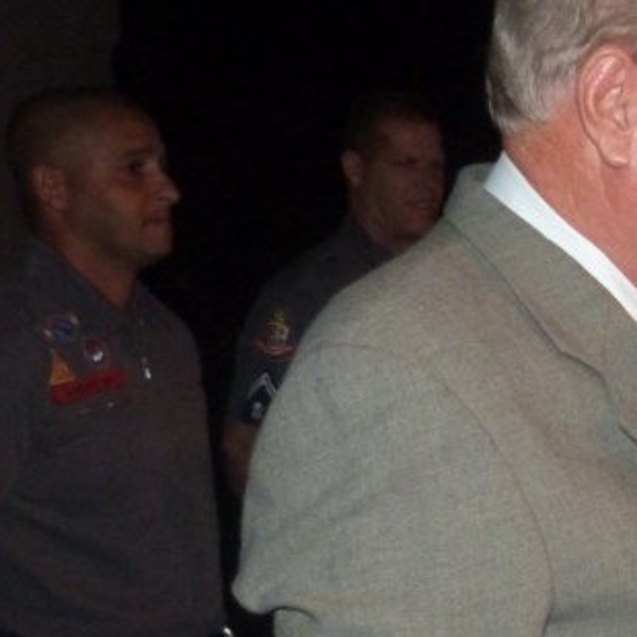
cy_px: 493
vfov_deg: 23.4
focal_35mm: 73
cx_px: 859
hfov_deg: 21.2
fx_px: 1520
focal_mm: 4.5
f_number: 2.8
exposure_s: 1/60
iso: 400
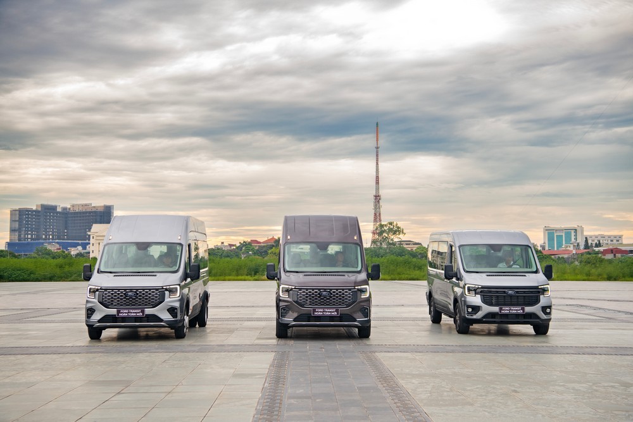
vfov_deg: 26.0
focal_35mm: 52
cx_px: 316
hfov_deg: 38.2
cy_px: 211
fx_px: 914
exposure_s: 1/100
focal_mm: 52
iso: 500
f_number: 5.6
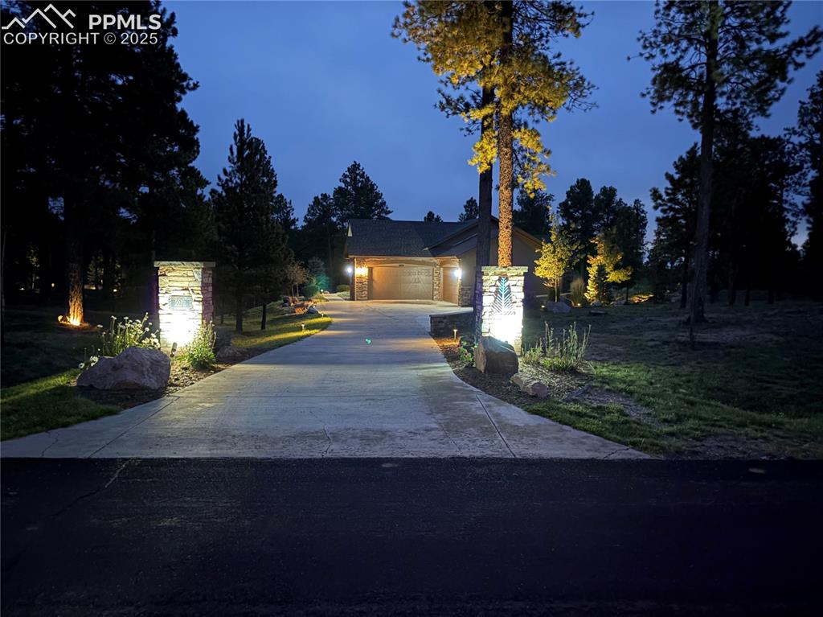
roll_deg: -0.4
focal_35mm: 26
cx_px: 412
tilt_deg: -4.1
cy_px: 308
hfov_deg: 67.3
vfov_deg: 53.0
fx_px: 618
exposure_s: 1/5
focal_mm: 5.96
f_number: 1.6
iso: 1250
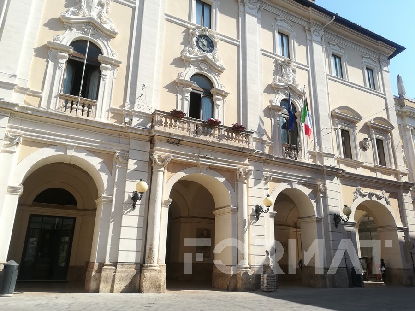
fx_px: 312
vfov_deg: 53.1
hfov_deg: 67.3
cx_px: 208
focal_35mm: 26
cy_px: 156
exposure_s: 1/776
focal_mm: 3.83
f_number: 2.2
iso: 50
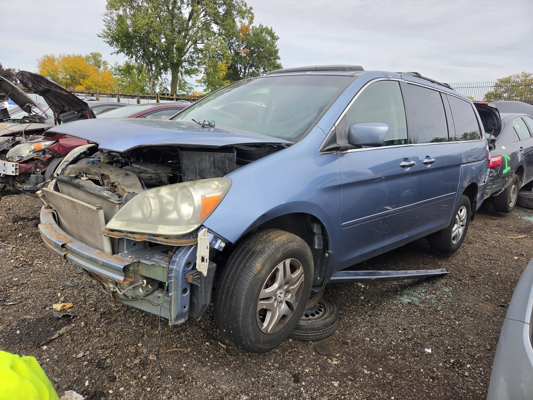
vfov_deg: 58.9
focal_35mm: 23
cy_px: 200
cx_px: 266
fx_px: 354
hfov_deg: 73.9
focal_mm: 5.4
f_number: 1.8
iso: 80
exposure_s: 1/2851
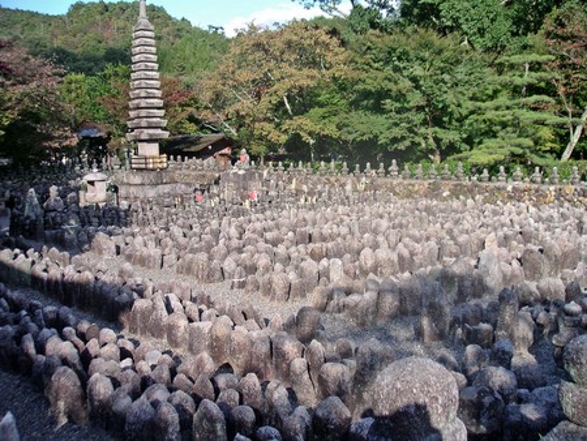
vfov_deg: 37.8
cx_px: 294
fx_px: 645
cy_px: 220
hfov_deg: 49.0
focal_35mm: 38
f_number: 2.8
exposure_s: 1/500
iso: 50
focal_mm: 6
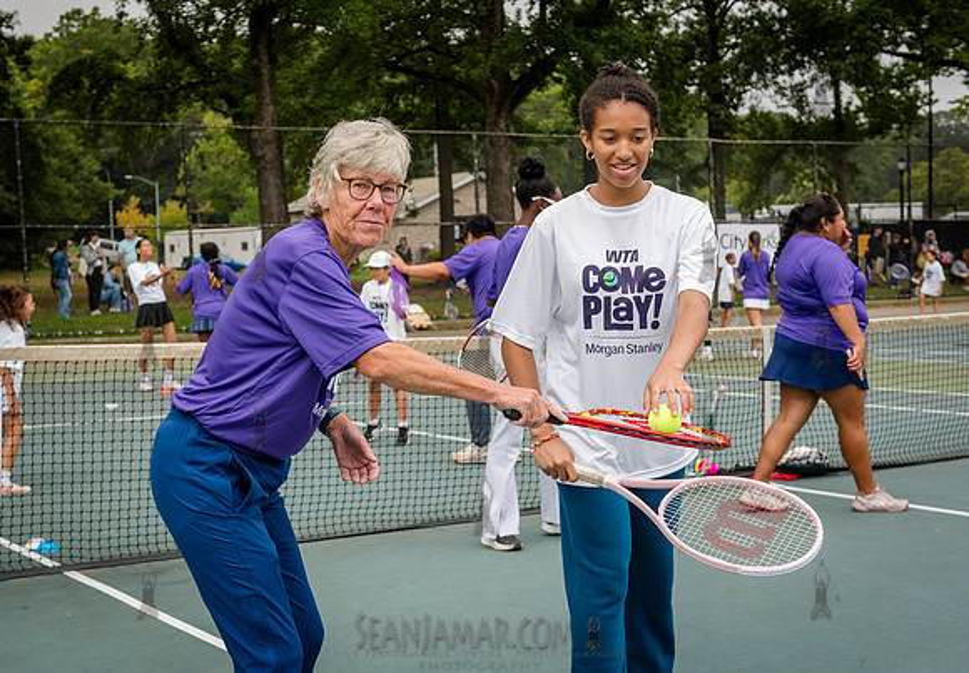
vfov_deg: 25.5
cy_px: 352
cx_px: 384
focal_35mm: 55
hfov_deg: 35.9
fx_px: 1489
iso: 1000
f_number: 5
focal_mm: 45
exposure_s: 1/1000
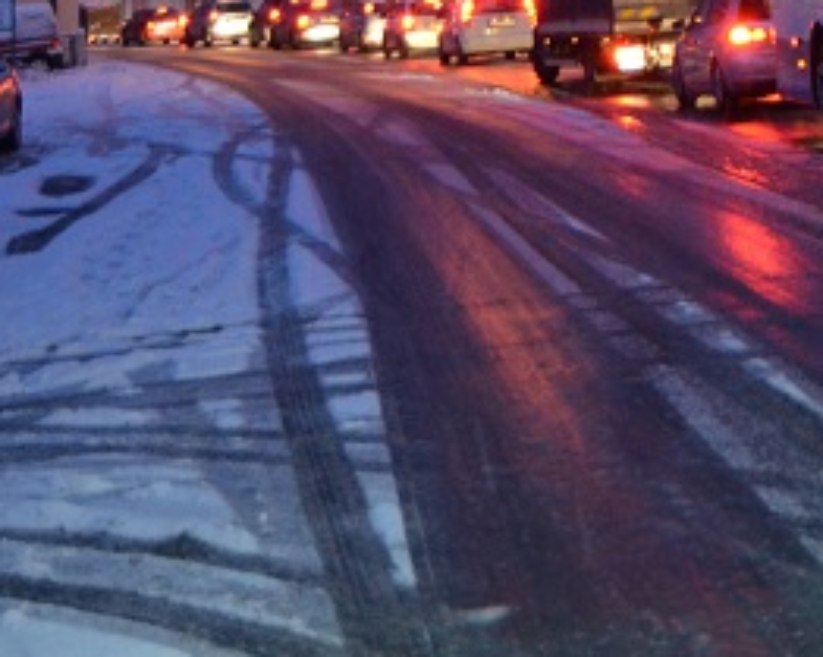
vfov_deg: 13.8
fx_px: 2628
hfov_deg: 17.1
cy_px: -130
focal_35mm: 108
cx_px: 942
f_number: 4
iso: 1600
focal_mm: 24
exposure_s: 1/8
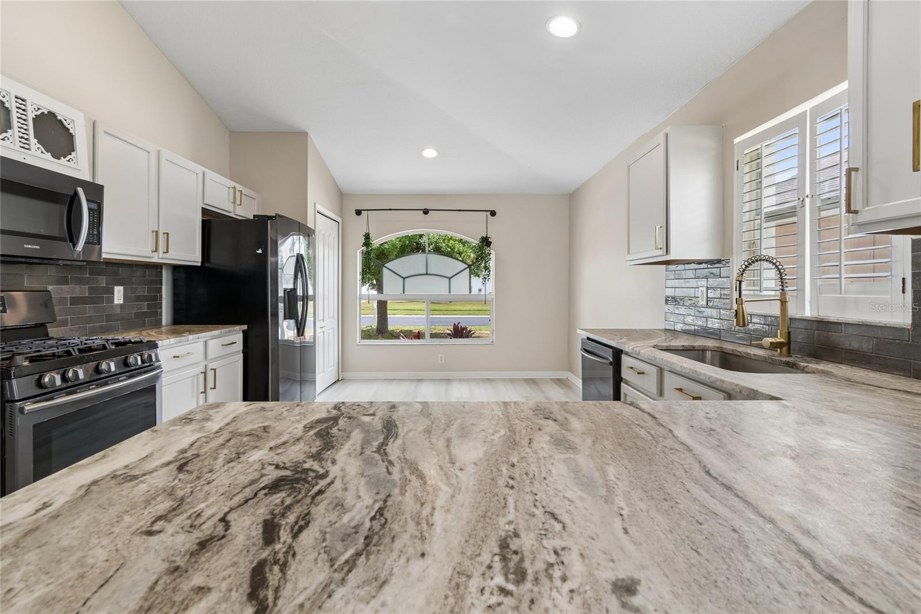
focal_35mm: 15
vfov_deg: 77.3
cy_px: 307
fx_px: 384
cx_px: 460
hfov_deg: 100.4
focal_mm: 10
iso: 100
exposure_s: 1/25
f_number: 7.1
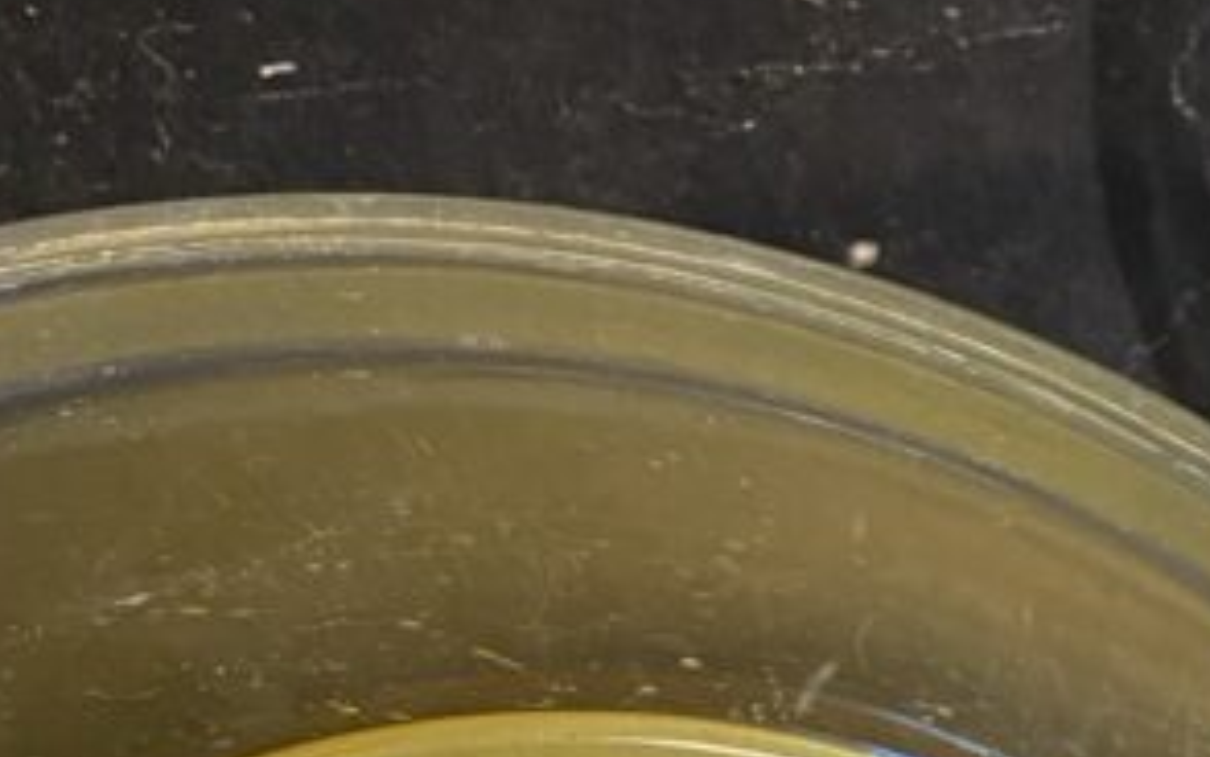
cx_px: 1333
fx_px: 3167
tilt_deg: -84.3
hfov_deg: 20.6
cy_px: 922
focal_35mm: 96
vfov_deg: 13.3
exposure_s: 1/60
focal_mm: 4.25
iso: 160
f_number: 1.8
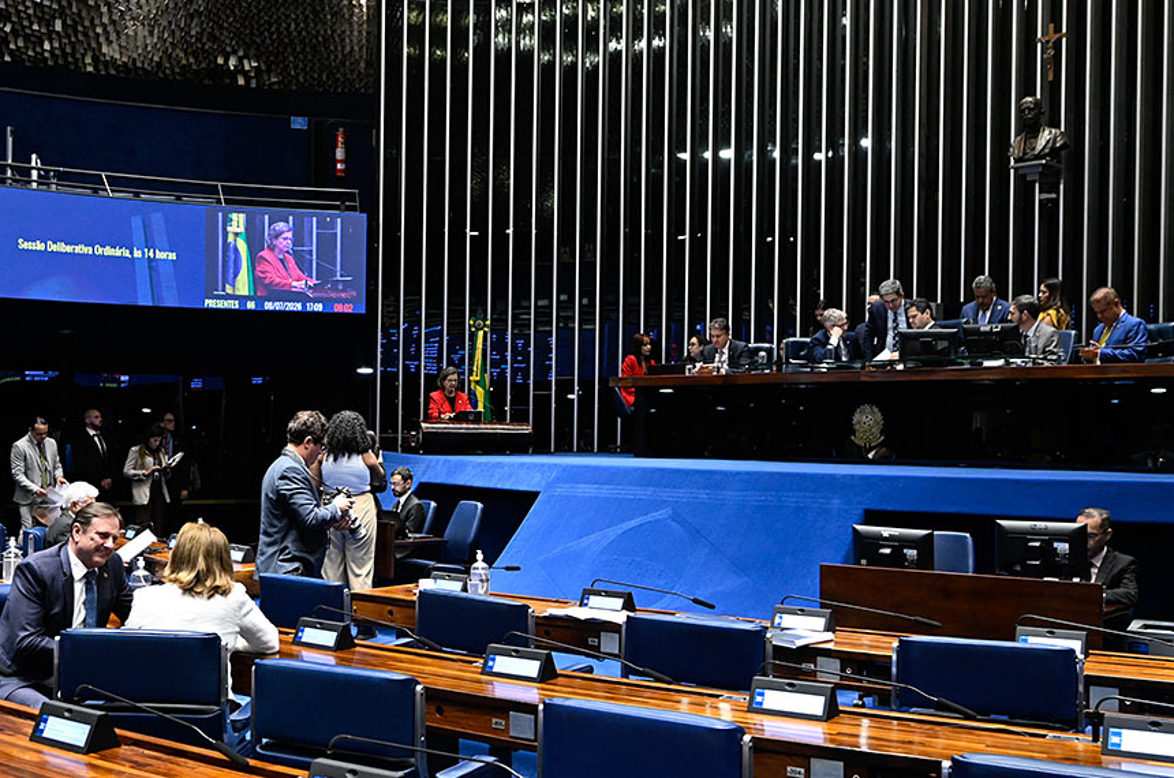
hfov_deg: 53.2
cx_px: 587
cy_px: 389
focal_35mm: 36
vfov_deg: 36.7
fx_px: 1172
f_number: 4
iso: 3200
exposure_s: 1/160
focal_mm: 24
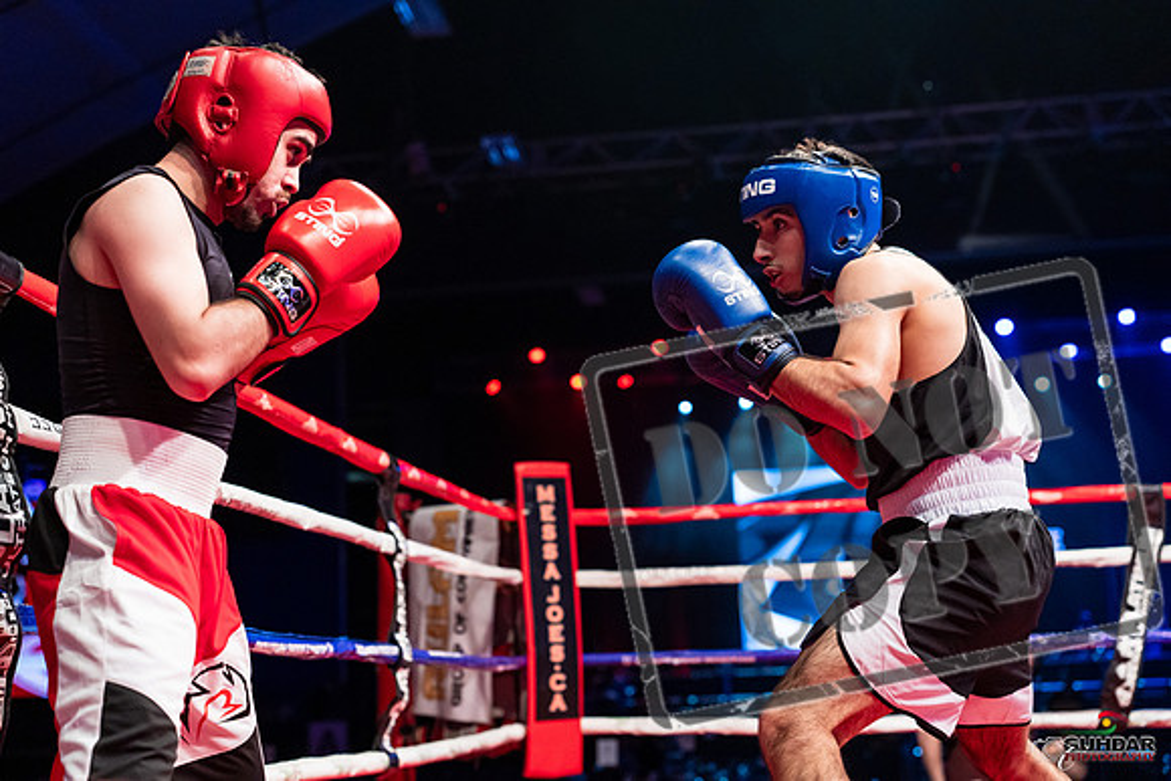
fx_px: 1627
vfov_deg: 27.0
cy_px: 390
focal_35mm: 50
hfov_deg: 39.6
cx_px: 586
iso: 4000
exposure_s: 1/1000
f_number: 2.8
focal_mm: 50
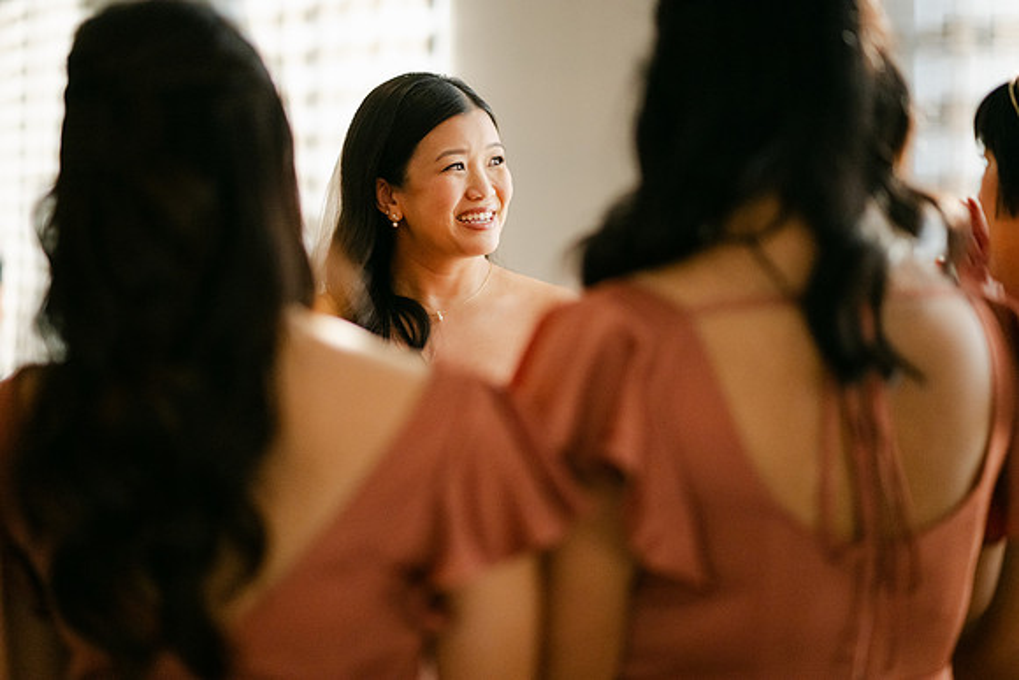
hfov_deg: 23.9
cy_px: 340
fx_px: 2406
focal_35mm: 85
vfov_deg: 16.1
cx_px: 510
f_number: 1.8
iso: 3600
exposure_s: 1/6400
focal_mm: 85
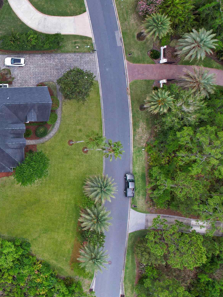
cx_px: -62
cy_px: 146
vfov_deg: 44.8
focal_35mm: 42
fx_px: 361
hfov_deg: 28.5
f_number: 2.8
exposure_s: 1/15
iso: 190
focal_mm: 8.38
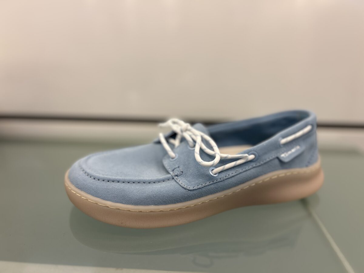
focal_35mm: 26
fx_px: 273
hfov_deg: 67.3
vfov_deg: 53.1
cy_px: 136
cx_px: 182
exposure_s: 1/108
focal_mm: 5.7
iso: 32
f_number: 1.5
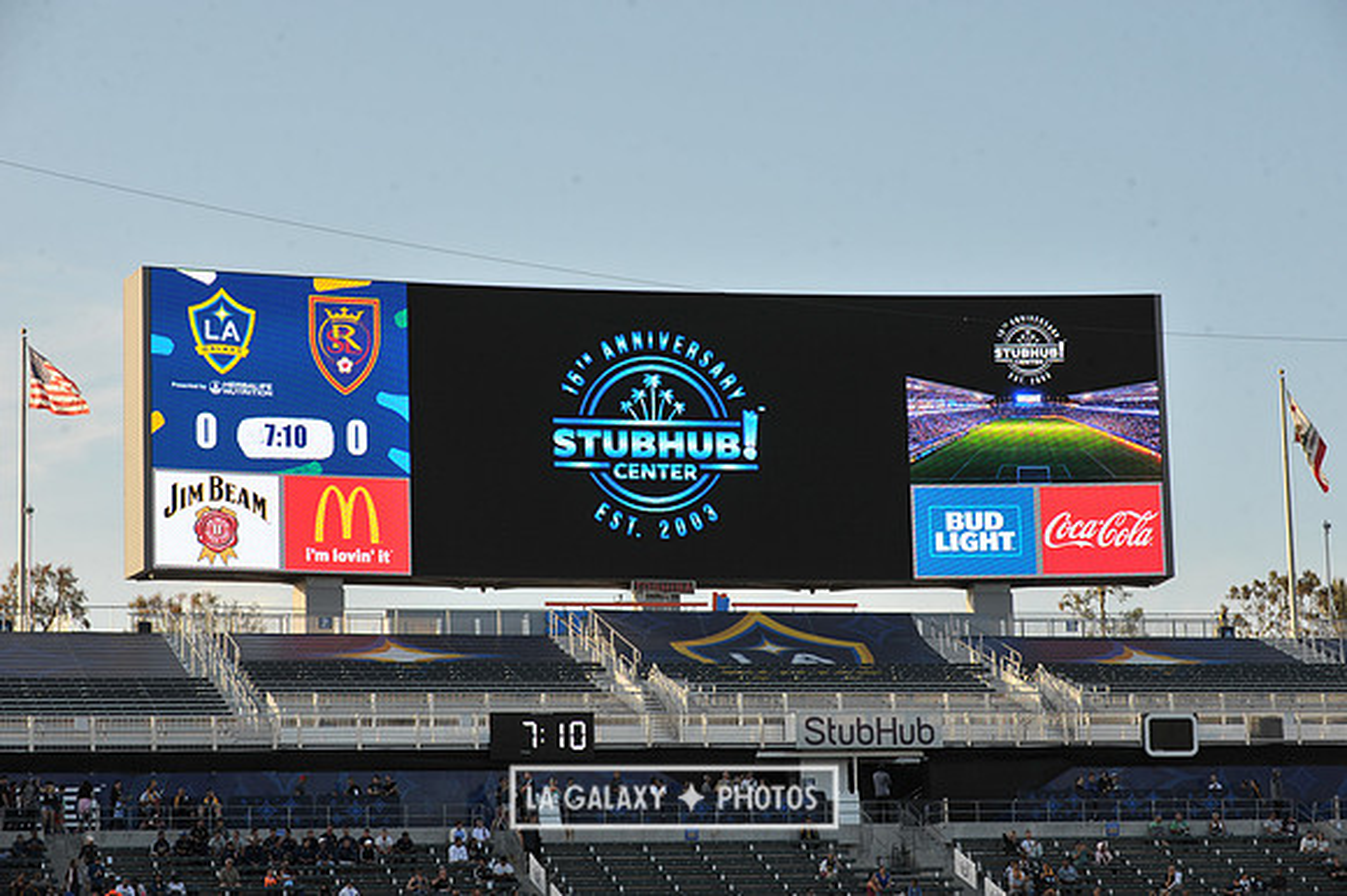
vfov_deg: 13.0
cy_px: 448
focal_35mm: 105
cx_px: 674
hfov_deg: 19.5
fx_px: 3926
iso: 400
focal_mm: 105
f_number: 10
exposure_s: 1/400
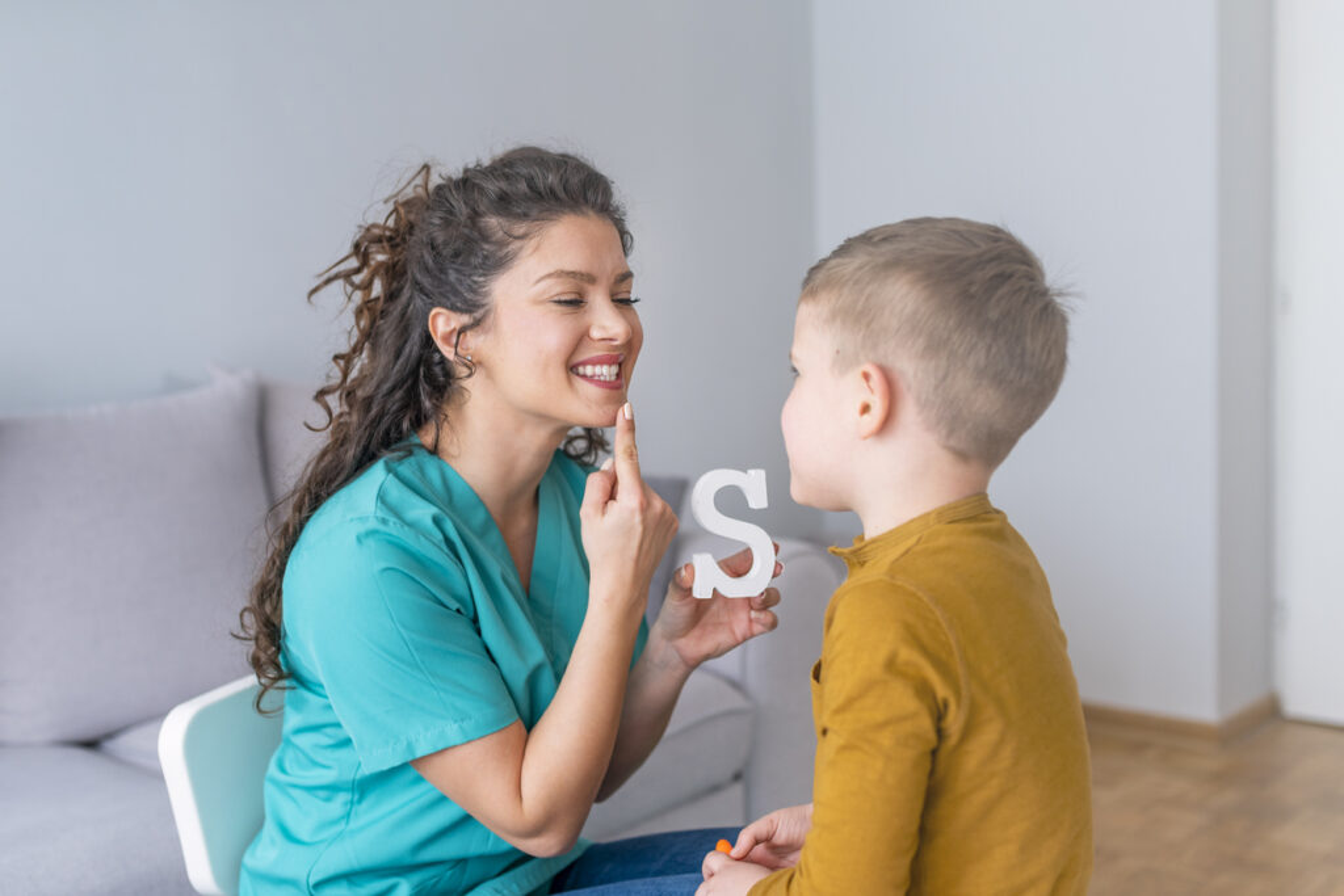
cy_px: 448
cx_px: 672
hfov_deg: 54.4
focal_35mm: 35
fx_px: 1307
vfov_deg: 37.9
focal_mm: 35
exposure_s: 1/100
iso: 200
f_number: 2.2
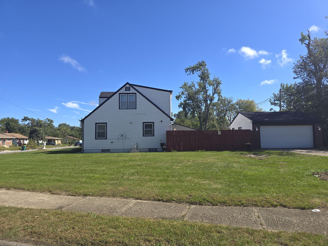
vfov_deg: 58.9
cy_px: 123
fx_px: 218
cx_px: 164
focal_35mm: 23
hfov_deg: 73.9
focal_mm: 6.3
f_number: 1.7
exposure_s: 1/351
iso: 12
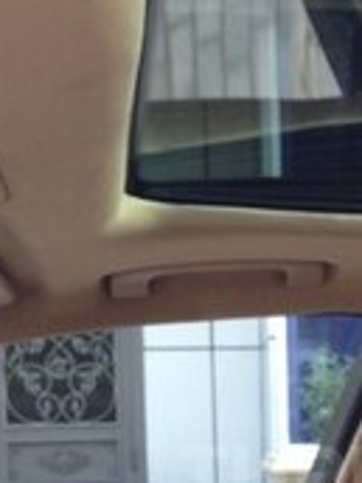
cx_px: 396
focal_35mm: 95
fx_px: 1325
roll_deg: -0.1
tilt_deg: -4.7
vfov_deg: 20.0
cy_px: 477
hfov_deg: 15.2
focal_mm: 4.12
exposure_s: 1/60
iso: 64
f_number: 2.4
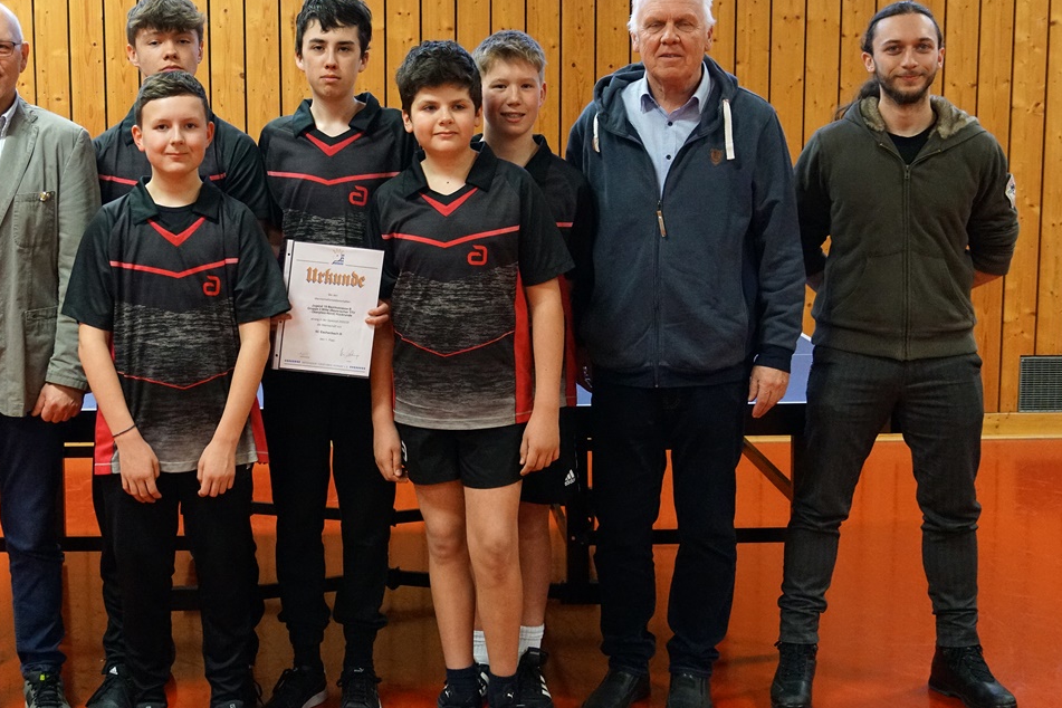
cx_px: 420
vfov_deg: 25.5
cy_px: 296
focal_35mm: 53
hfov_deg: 37.4
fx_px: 1563
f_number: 4.5
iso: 3200
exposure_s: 1/160
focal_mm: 28
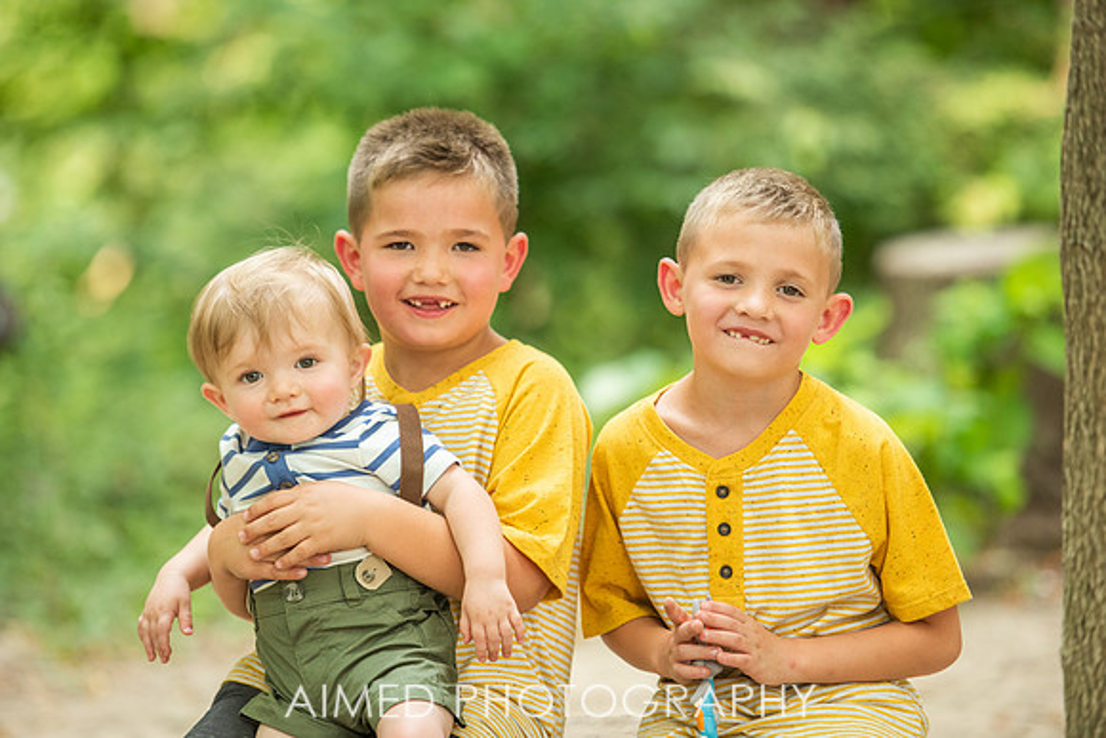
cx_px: 542
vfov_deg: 7.8
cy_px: 369
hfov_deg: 11.7
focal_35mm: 176
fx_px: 5415
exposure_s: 1/320
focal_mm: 170
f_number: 2.8
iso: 640
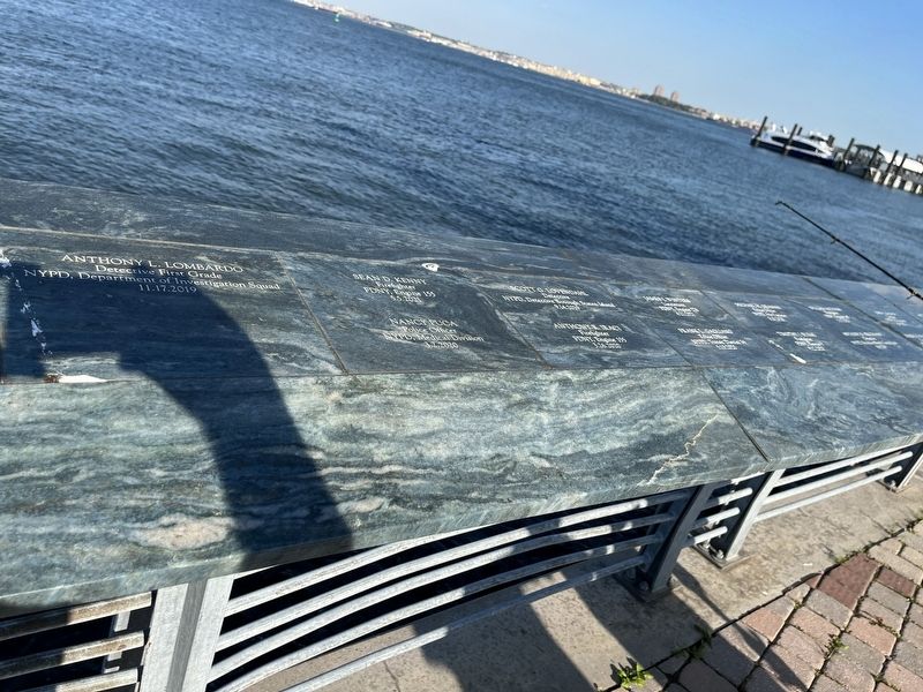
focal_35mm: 26
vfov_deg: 53.1
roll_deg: -15.6
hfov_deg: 67.3
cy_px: 346
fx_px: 693
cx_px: 462
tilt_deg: -22.6
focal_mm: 5.1
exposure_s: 1/2571
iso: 50
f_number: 1.6
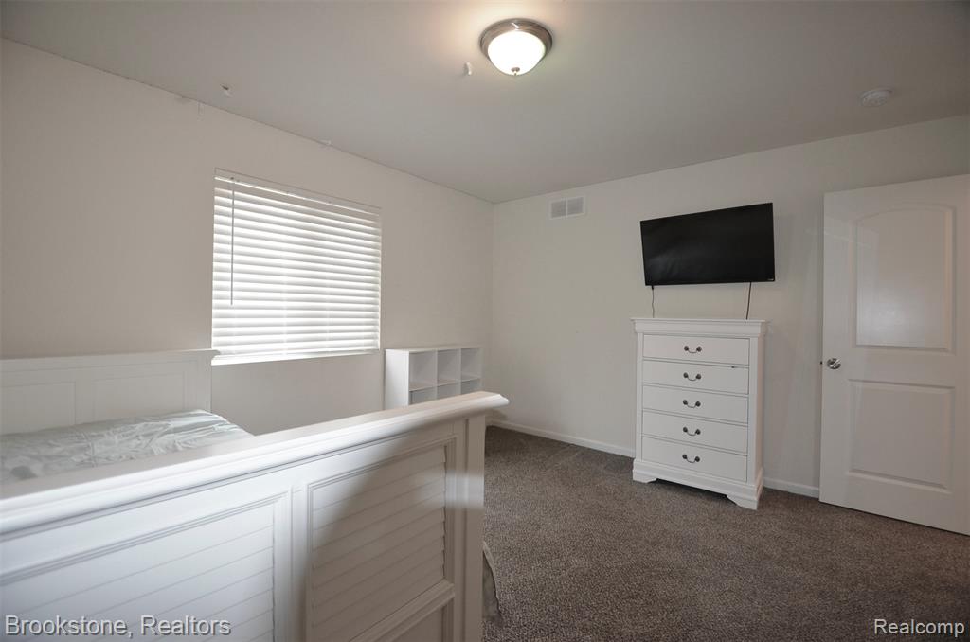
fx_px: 403
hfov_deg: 100.5
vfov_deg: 77.1
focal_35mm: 15
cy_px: 321
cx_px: 485
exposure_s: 1/60
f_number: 3.5
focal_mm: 10
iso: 1000
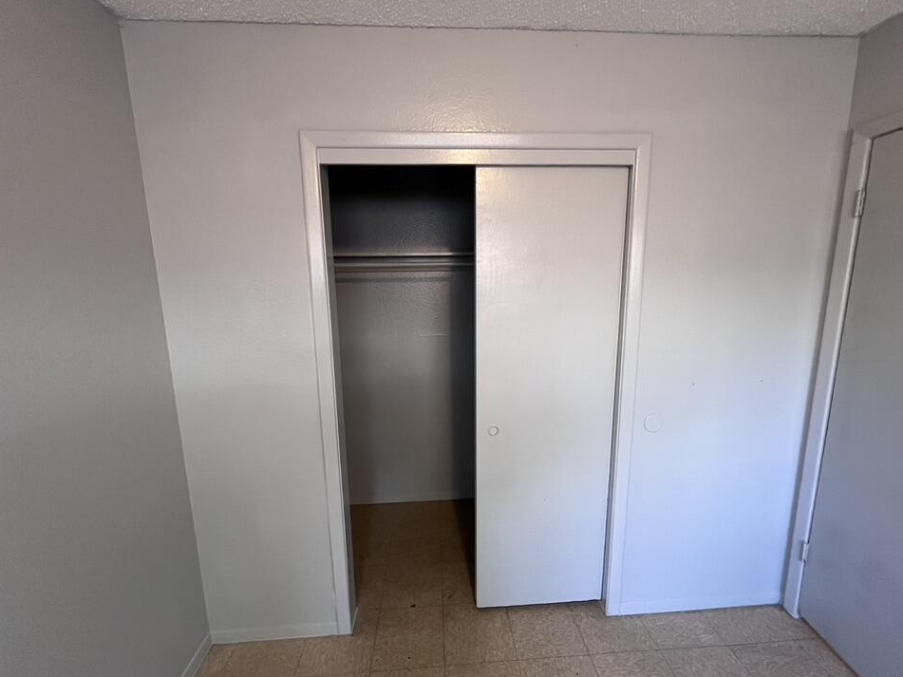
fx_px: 365
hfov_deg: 102.1
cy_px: 346
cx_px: 460
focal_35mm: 14
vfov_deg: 85.6
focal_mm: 1.57
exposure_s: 1/60
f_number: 1.8
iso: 250
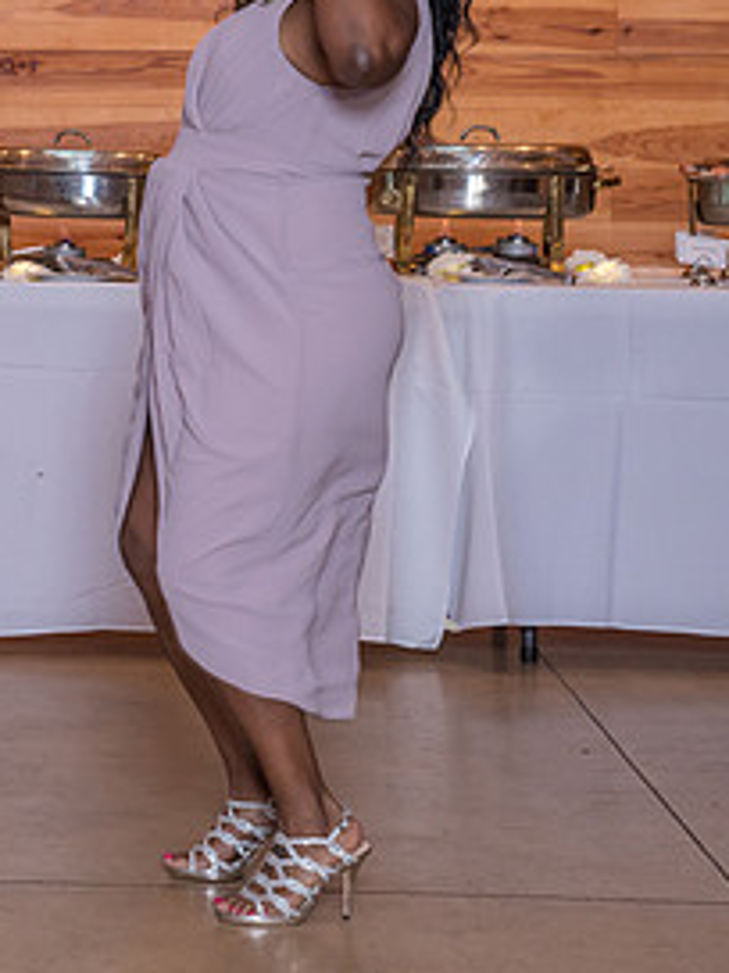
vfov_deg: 12.6
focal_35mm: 156
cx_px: -207
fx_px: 4380
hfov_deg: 9.4
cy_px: 309
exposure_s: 1/100
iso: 2000
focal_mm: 62
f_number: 4
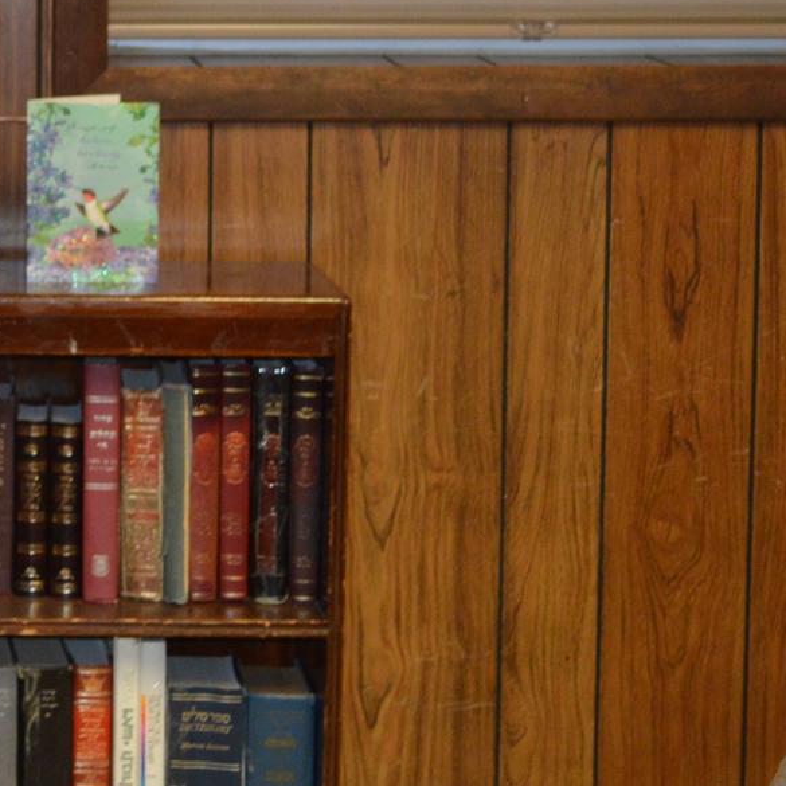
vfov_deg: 14.8
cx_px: -332
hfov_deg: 14.2
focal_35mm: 116
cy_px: 36
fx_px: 2980
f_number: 4.2
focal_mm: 26
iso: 900
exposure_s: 1/60
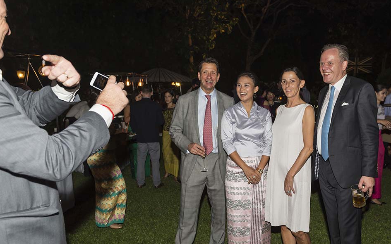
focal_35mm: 30
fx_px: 320
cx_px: 195
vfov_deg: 41.8
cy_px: 115
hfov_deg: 62.9
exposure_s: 1/60
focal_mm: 29
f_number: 5.6
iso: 400
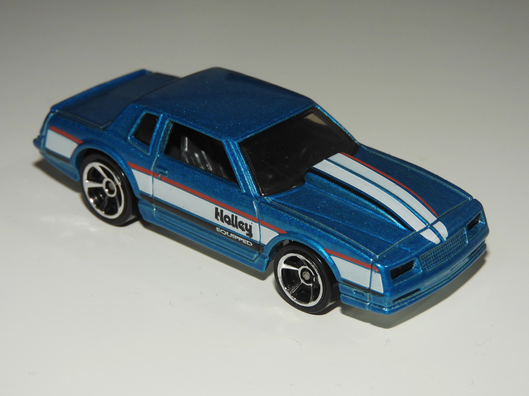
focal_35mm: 95
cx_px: 264
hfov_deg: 20.7
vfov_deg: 15.6
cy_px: 198
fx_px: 1452
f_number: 5.3
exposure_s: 1/60
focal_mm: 17
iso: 200
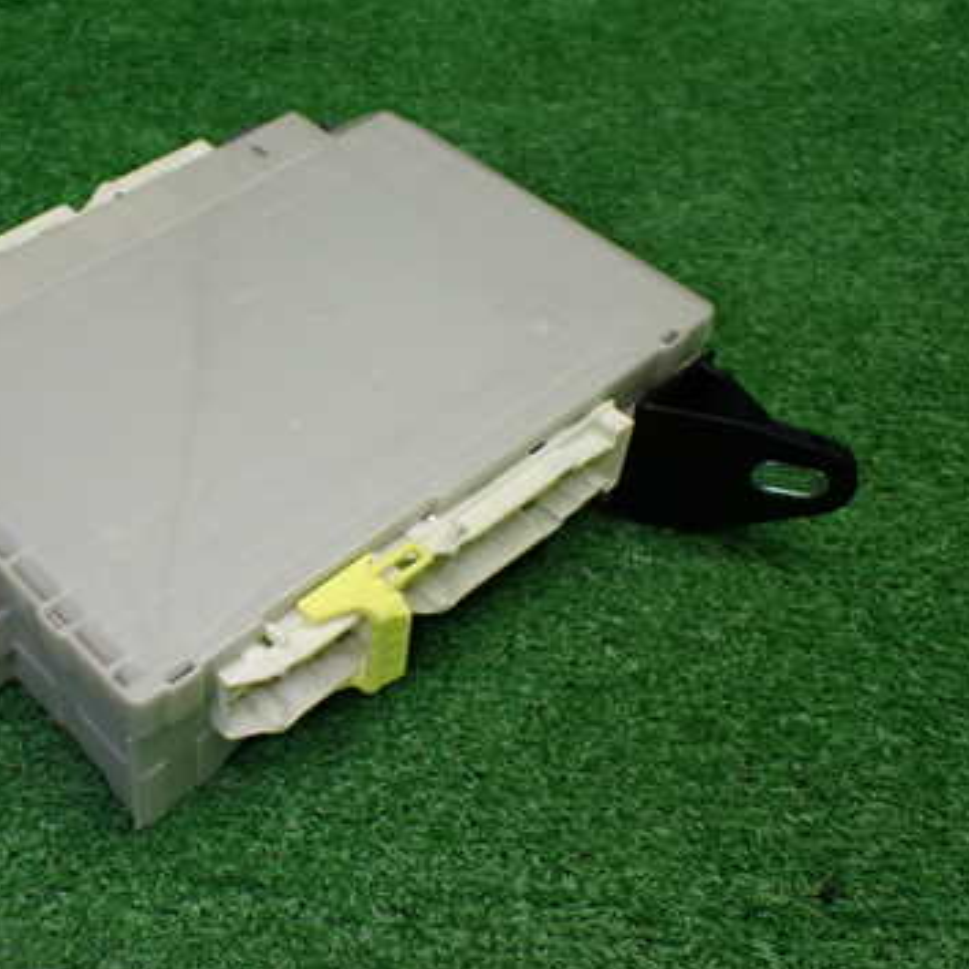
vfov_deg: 37.5
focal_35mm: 45
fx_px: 1425
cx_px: 230
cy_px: 460
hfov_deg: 36.6
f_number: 2.3
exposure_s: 1/125
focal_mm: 5.4
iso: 250
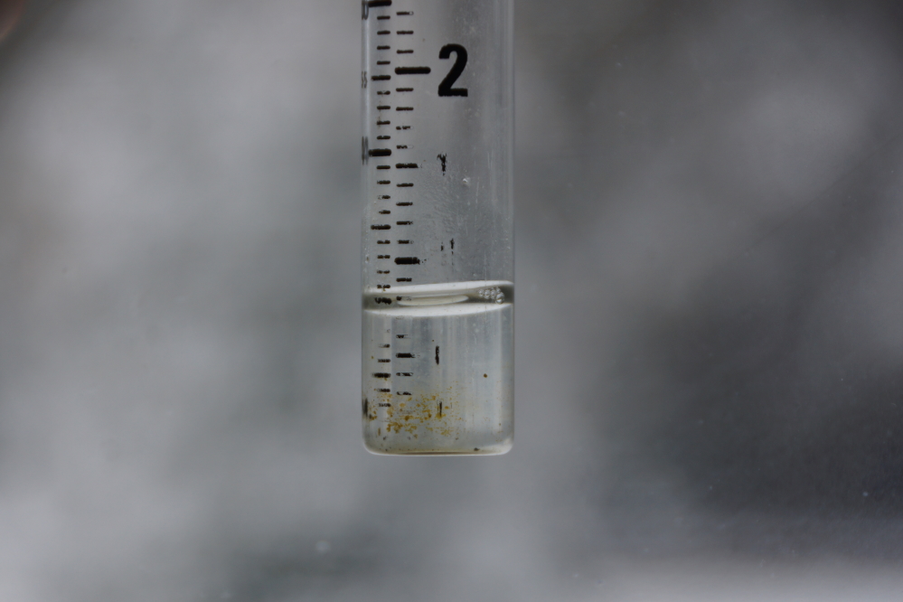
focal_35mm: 180
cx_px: 452
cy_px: 301
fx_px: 4515
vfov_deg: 7.6
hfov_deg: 11.4
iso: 125
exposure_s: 1/200
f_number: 5.6
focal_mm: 120
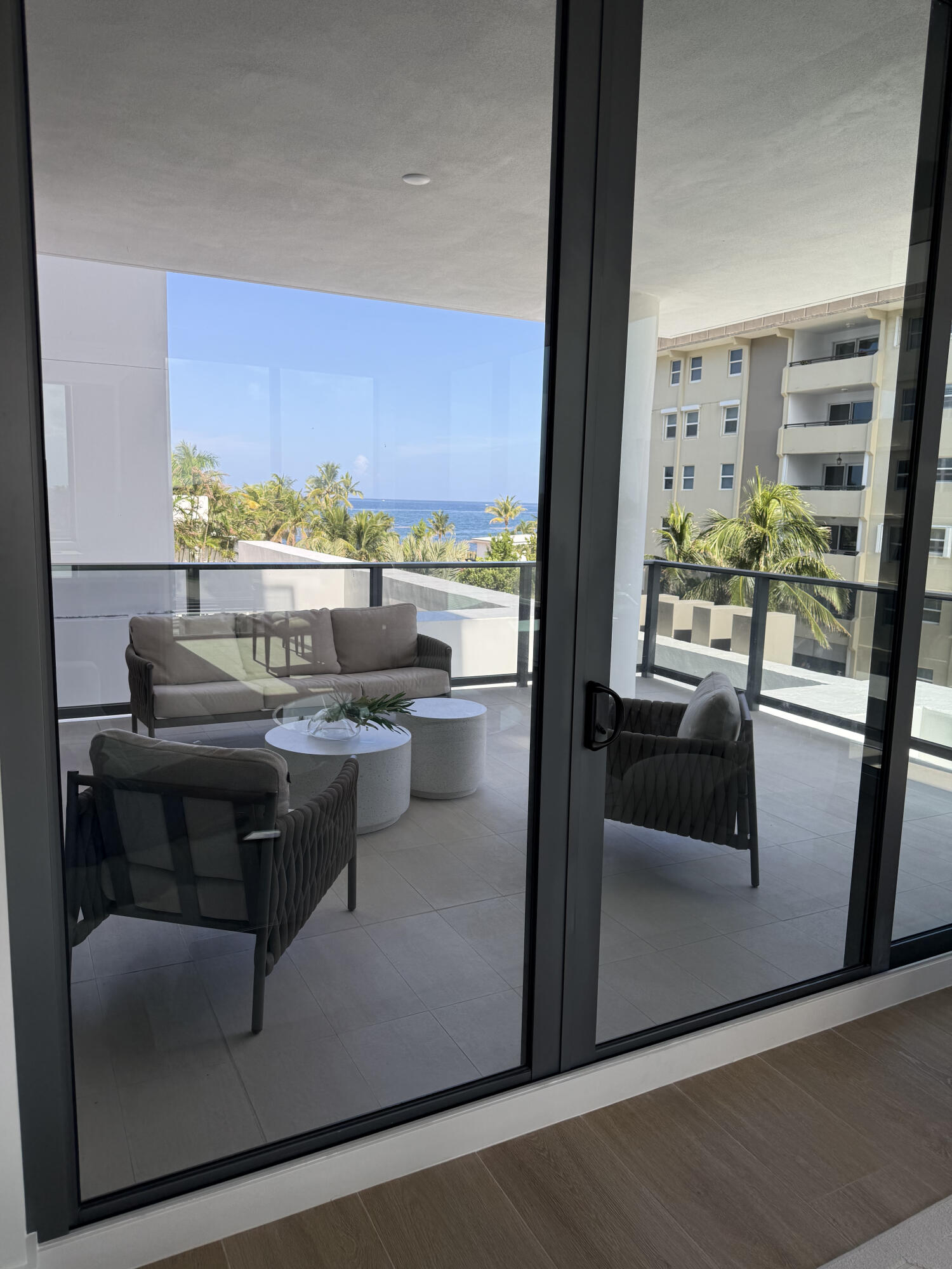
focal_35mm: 24
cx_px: 476
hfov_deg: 56.8
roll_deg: -1.6
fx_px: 880
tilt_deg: -8.5
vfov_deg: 71.6
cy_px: 634
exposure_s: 1/654
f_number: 1.78
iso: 100
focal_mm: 6.76
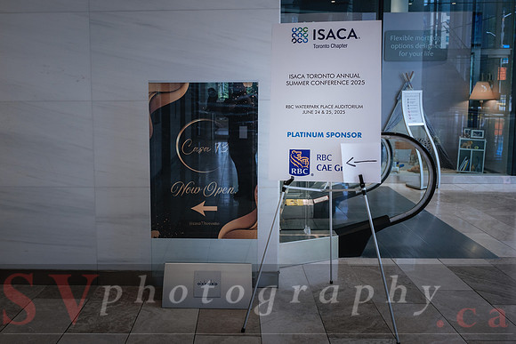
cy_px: 153
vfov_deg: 37.5
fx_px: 507
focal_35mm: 35
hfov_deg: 53.6
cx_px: 211
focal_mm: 19.4
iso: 800
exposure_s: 1/250
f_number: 4
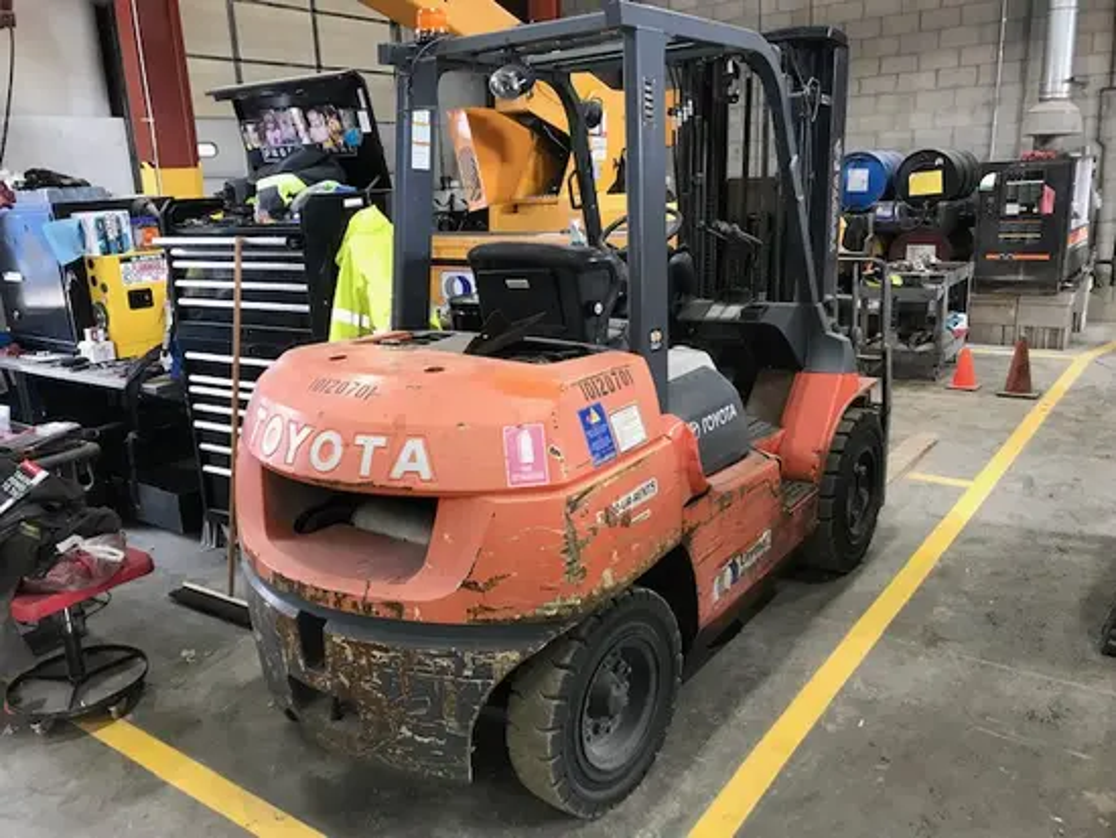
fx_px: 903
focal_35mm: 28
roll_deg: +3.1
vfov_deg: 49.8
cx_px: 558
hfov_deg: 63.4
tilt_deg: -14.9
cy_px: 419
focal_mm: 3.99
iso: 40
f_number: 1.8
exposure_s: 1/30
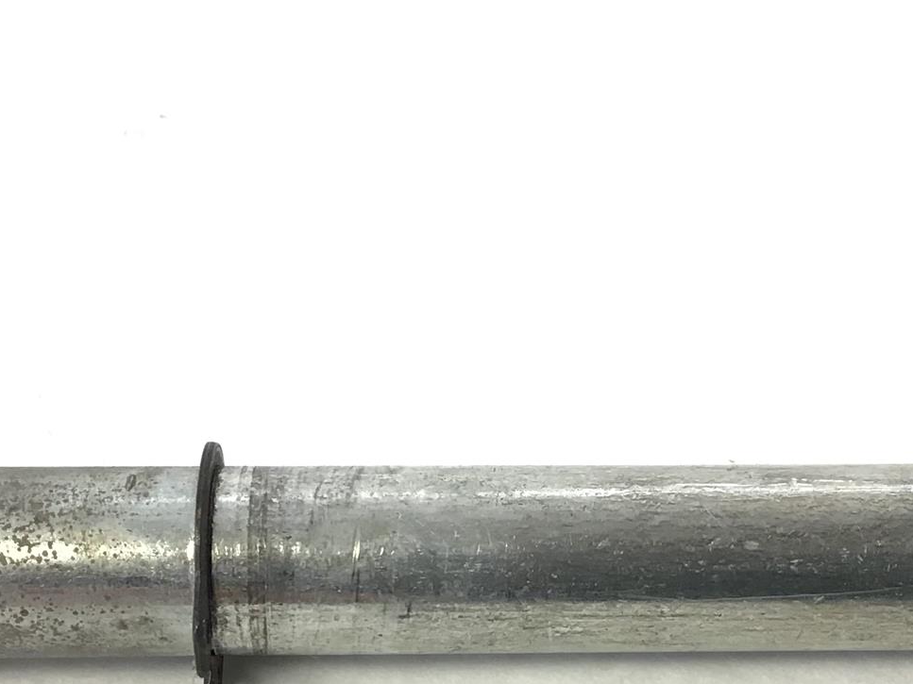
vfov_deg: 21.4
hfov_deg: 28.6
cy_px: 507
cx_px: 470
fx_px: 1793
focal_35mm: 68
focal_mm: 3.3
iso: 25
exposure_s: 1/33
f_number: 2.4
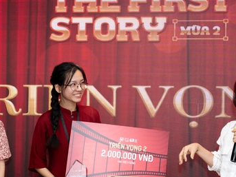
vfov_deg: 15.7
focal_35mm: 94
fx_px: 641
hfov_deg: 20.9
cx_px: 116
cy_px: 116
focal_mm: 48
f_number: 4
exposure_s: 1/125
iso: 800
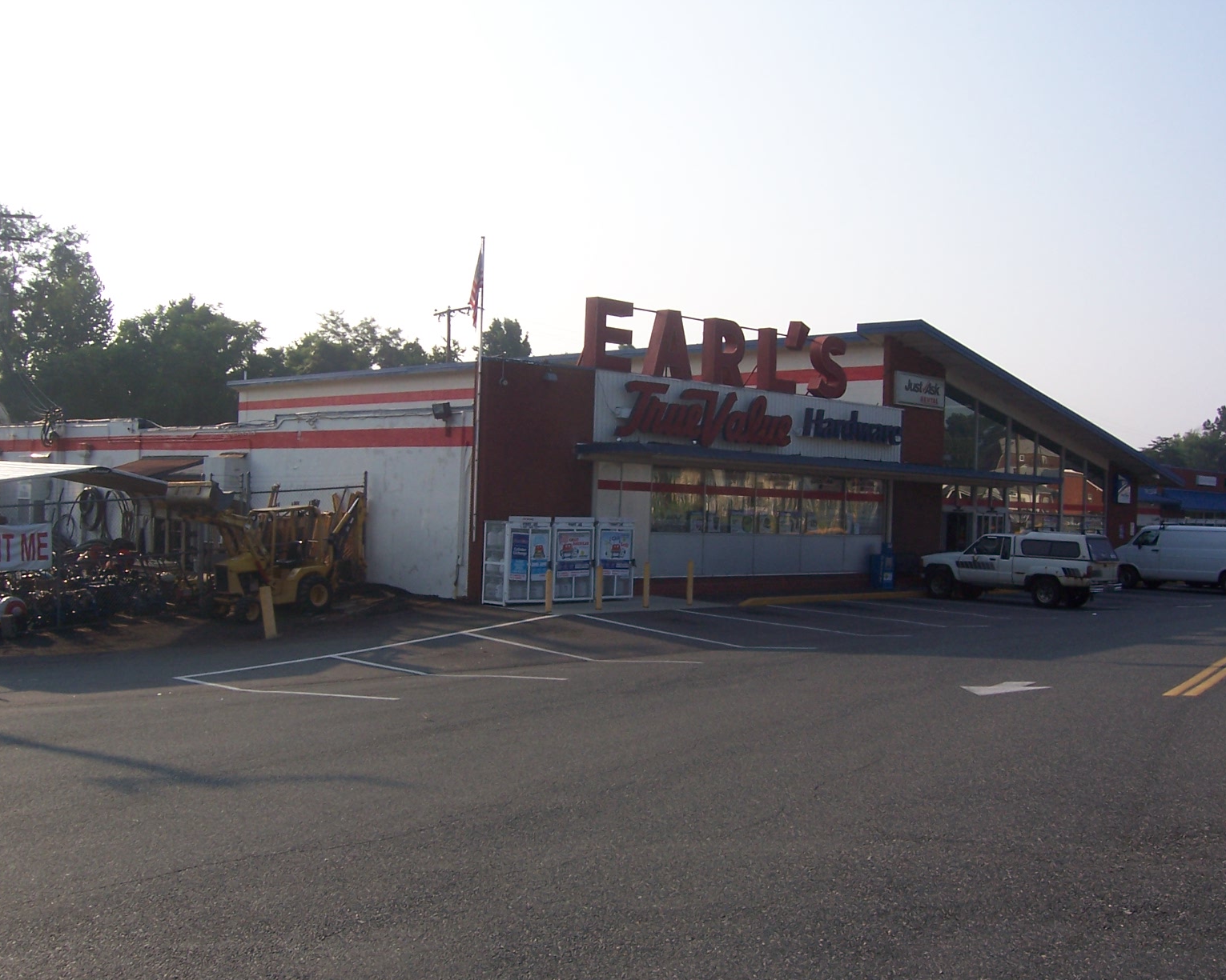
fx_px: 1379
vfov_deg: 39.2
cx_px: 581
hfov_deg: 47.9
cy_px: 495
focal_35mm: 38
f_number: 4.8
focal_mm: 6
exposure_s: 1/500
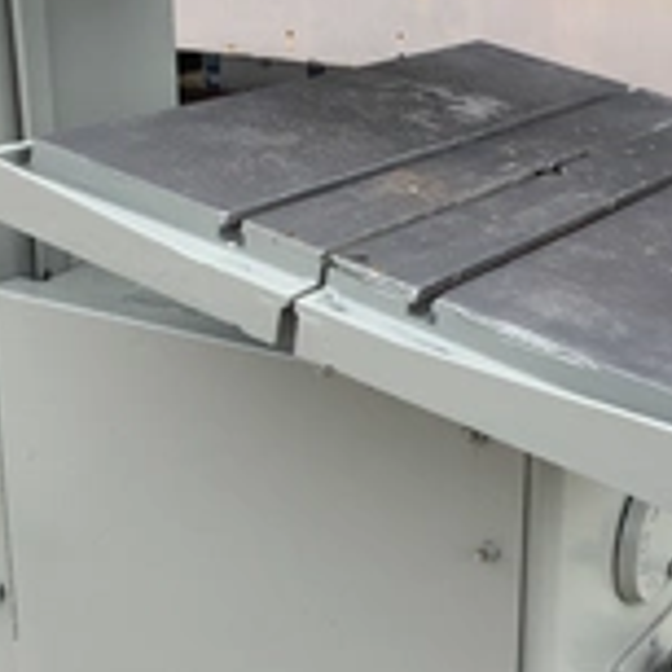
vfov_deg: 25.7
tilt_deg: -21.3
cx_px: 347
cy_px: 404
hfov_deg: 25.7
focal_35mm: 67
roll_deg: +0.2
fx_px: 1472
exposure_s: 1/732
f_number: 2.2
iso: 32
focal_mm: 4.15
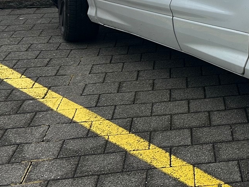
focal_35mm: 82
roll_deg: -1.8
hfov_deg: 21.2
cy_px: -62
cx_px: 341
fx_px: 590
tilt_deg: -2.1
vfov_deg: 16.9
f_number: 1.5
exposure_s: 1/3356
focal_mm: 5.7
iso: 50
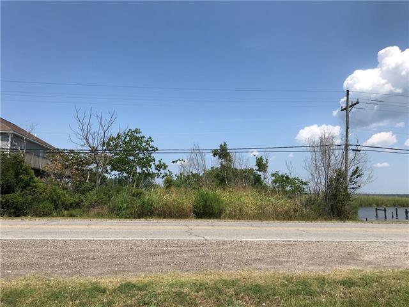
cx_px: 204
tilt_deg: +7.8
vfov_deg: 49.7
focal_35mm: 28
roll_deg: -1.1
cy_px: 154
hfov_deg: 63.4
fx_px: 331
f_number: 1.8
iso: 20
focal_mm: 3.99
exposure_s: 1/2817
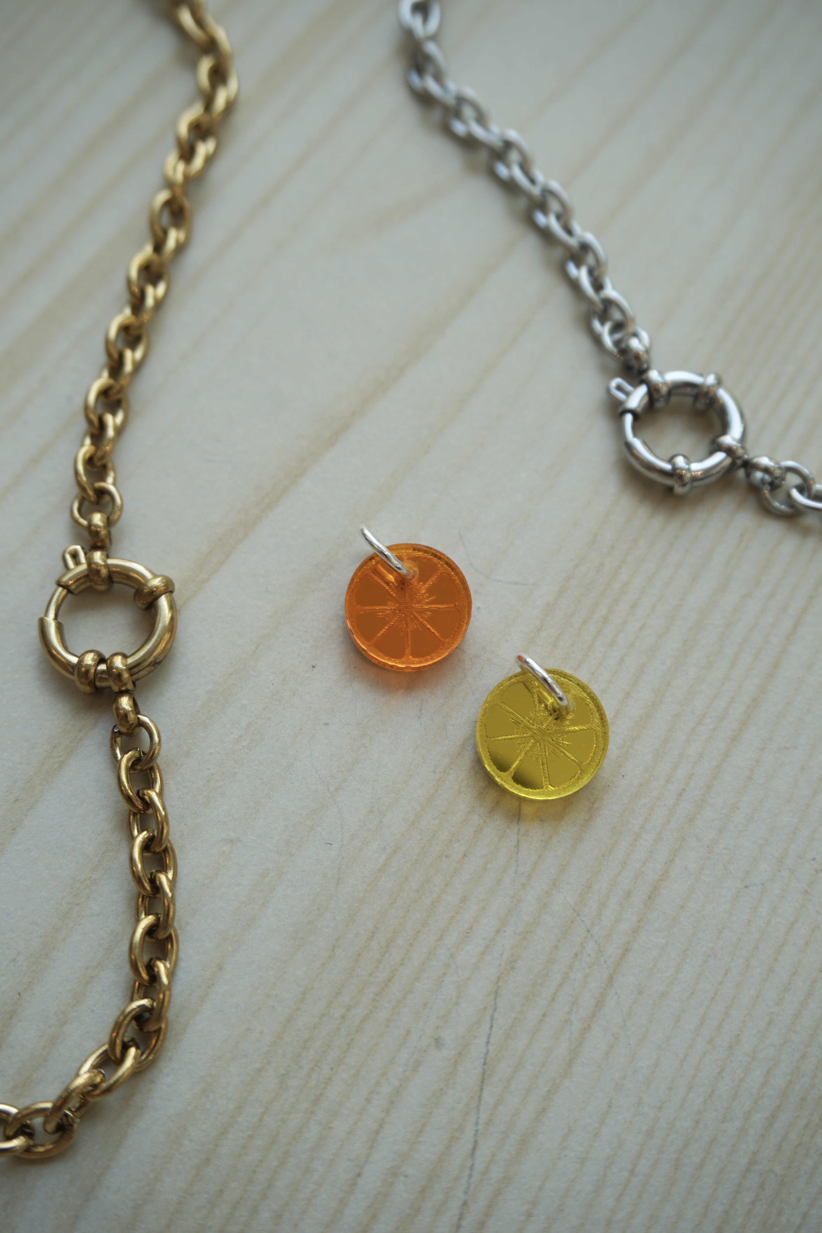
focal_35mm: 40
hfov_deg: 33.0
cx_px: 411
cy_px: 616
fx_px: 1387
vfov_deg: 47.9
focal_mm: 27
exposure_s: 1/80
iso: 100
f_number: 5.6
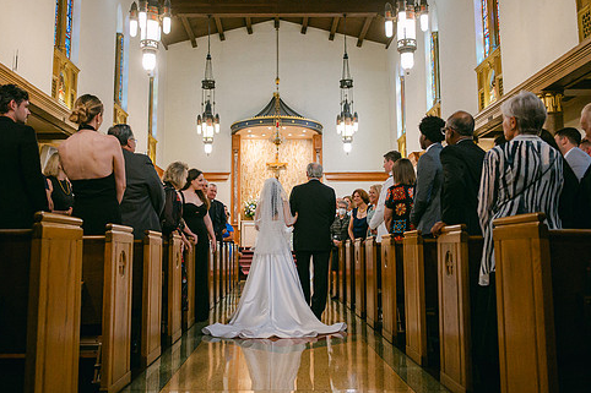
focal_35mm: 34
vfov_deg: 38.8
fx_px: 558
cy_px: 170
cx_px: 282
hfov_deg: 55.8
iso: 3200
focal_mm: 28
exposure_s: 1/400
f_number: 2.8
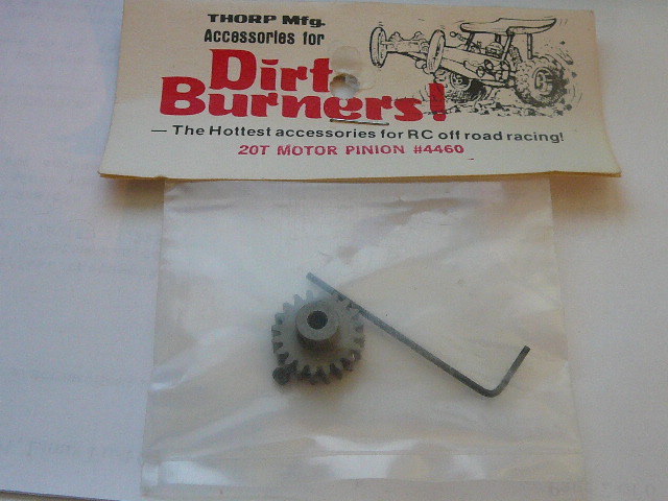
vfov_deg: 29.7
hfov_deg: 38.9
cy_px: 250
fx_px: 946
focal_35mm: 49
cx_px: 334
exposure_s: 1/10
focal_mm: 5.8
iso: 200
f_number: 3
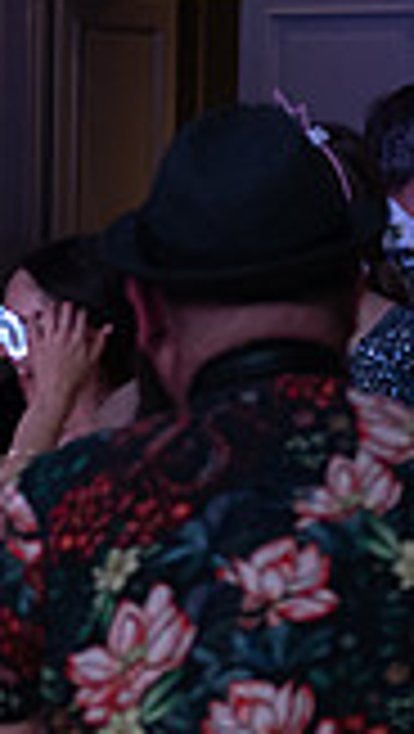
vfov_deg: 11.5
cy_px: 597
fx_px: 3621
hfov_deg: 6.5
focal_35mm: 186
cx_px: -216
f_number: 3.5
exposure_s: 1/160
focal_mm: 50
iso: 640
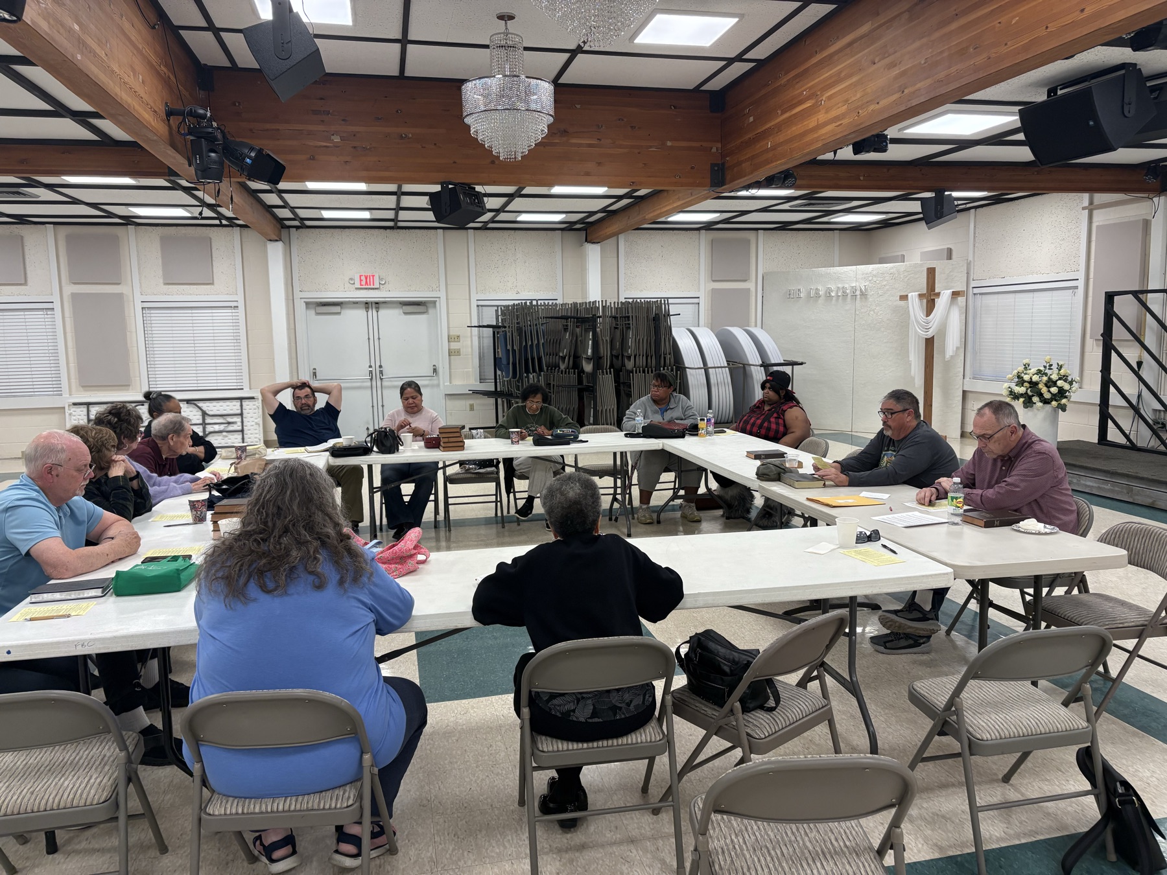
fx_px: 877
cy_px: 438
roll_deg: +0.3
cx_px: 584
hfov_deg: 67.3
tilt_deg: -5.7
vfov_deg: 53.1
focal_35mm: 26
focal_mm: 5.96
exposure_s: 1/120
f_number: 1.6
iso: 125
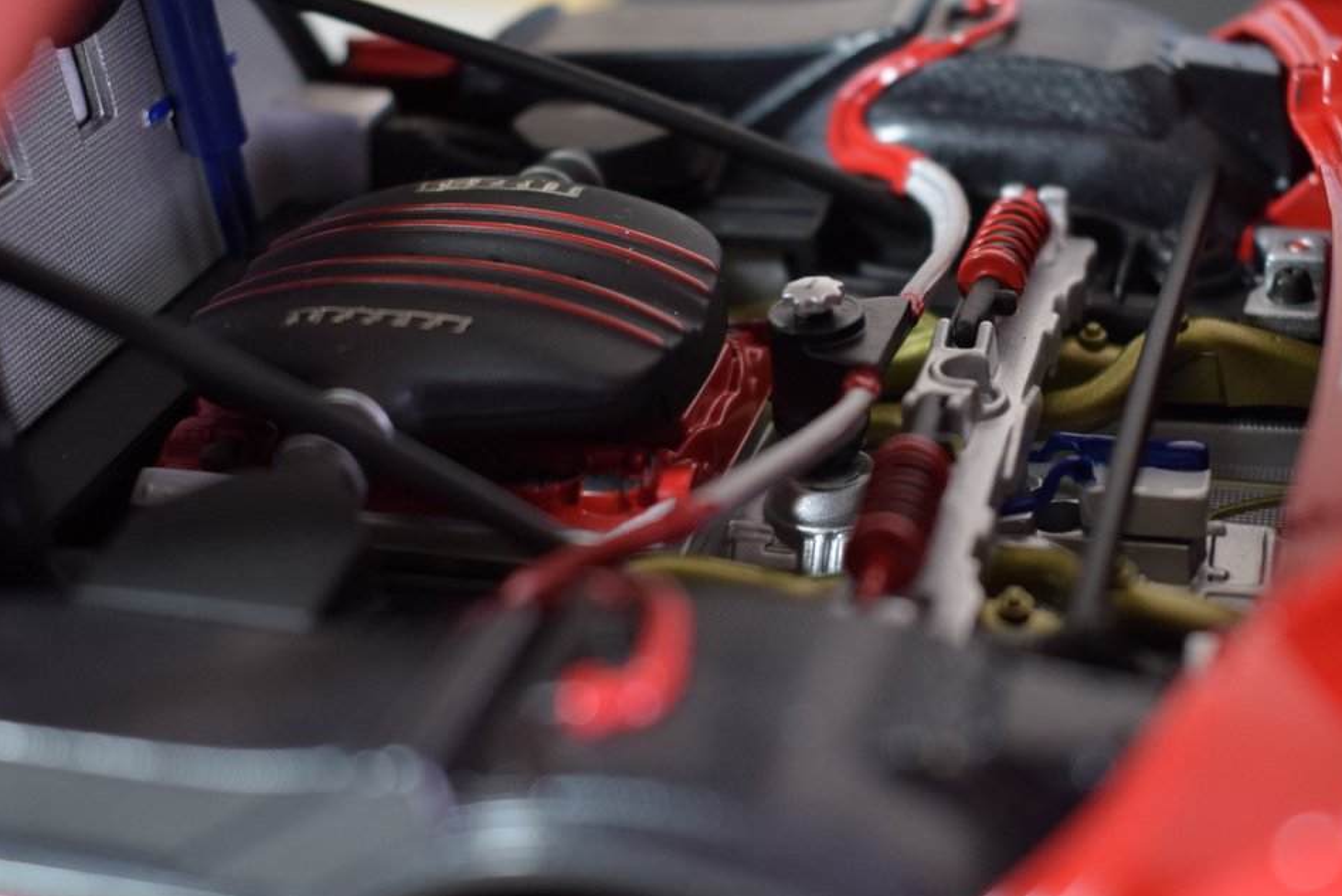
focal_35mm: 57
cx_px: 808
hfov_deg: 34.9
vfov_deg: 23.8
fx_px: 2125
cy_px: 481
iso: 800
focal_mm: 24
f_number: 3.8
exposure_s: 1/50
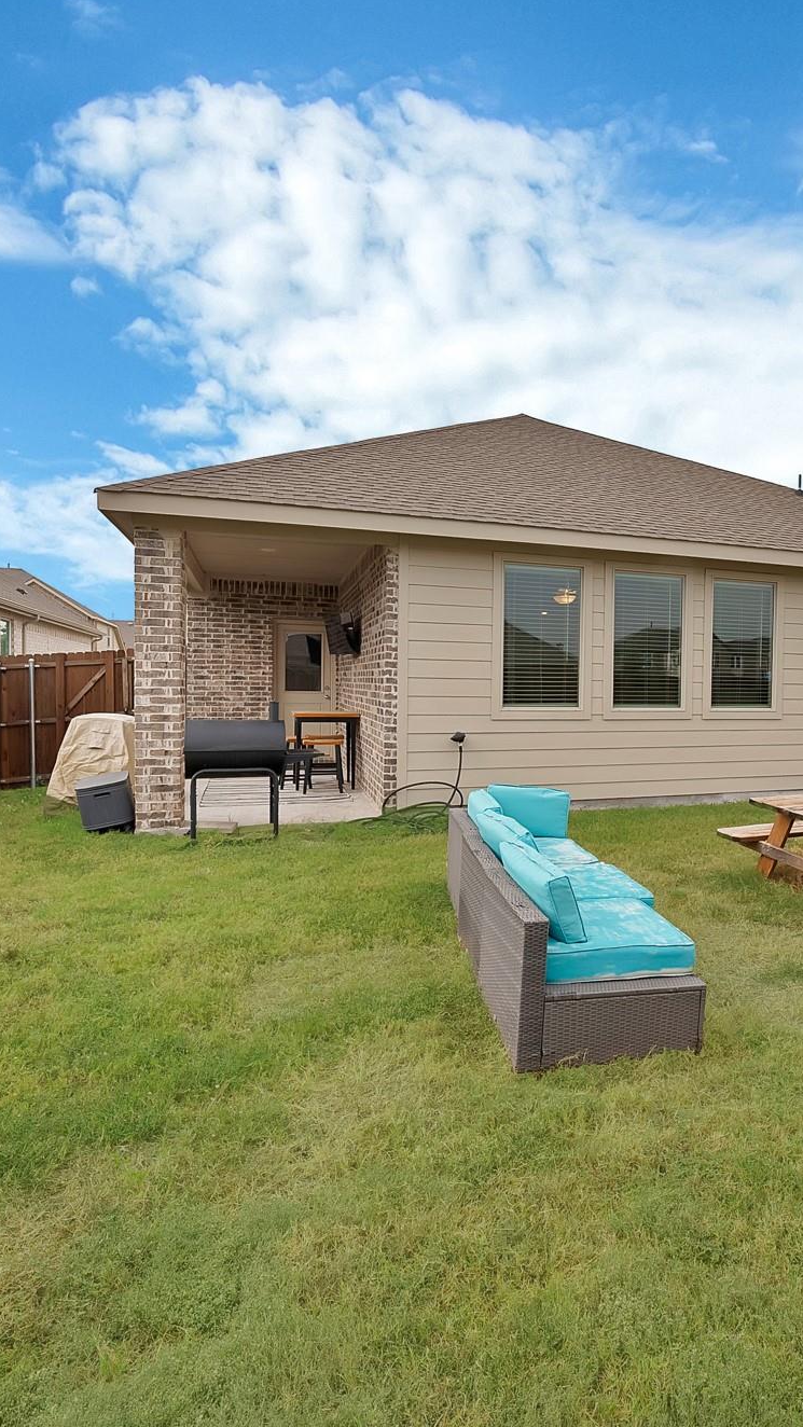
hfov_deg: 56.3
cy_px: 716
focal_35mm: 19
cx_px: 572
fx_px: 719
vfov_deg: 89.6
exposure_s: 1/80
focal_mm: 12
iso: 640
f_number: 9
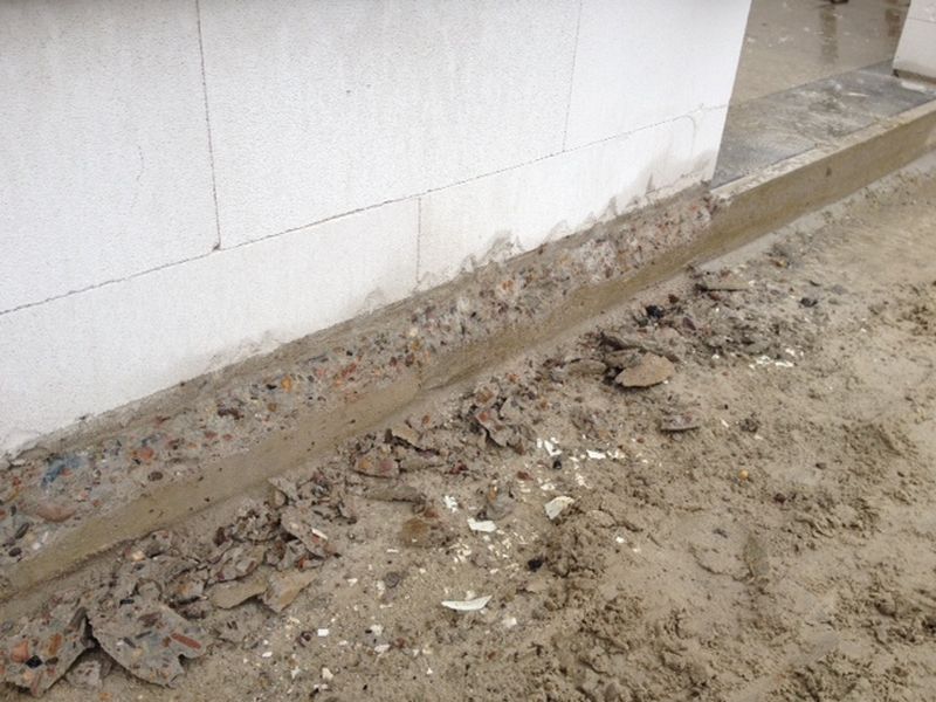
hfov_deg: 52.6
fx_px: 946
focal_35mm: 35
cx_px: 468
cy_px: 351
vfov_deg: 40.7
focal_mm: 4.28
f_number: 2.4
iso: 50
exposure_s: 1/237
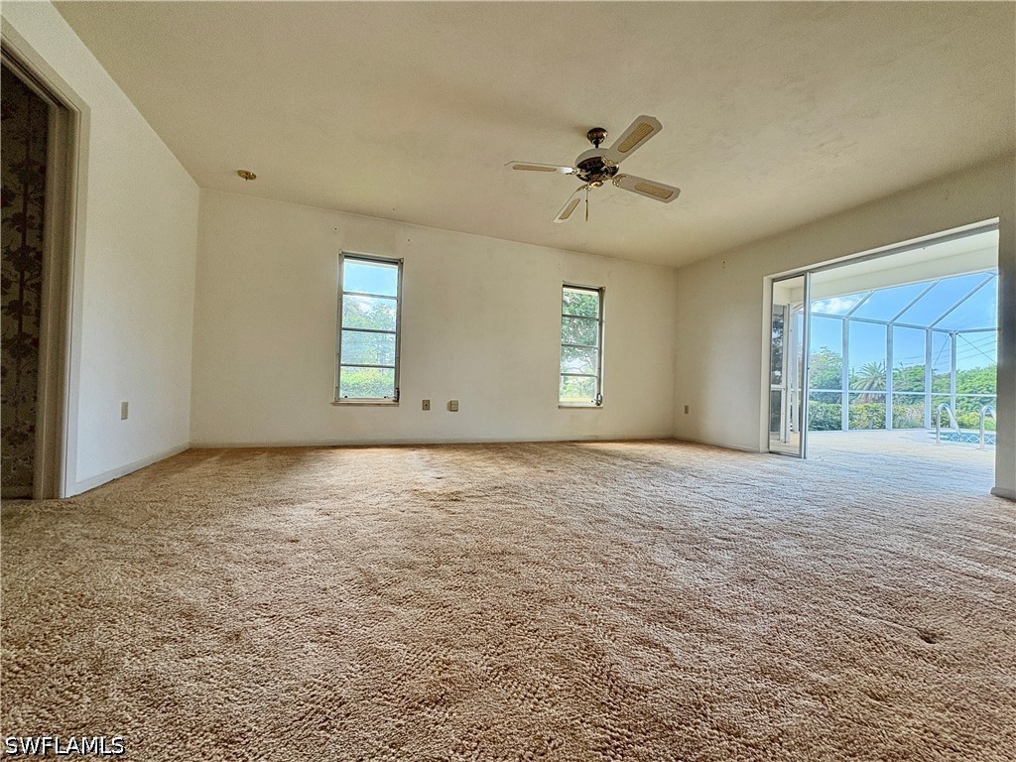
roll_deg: -1.0
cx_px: 508
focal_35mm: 14
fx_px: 411
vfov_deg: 85.7
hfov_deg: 102.1
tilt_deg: +1.3
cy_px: 381
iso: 160
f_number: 2.2
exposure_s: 1/99
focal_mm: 2.22
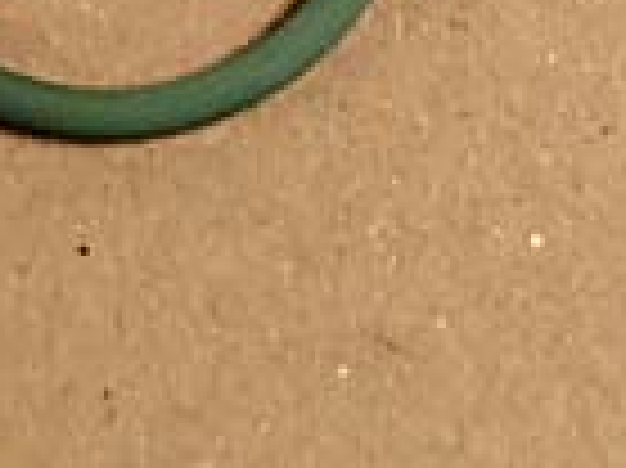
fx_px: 8004
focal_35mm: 443
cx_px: 464
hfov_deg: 4.5
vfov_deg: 3.3
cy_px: -140
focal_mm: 17.22
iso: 250
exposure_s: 1/100
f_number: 4.8
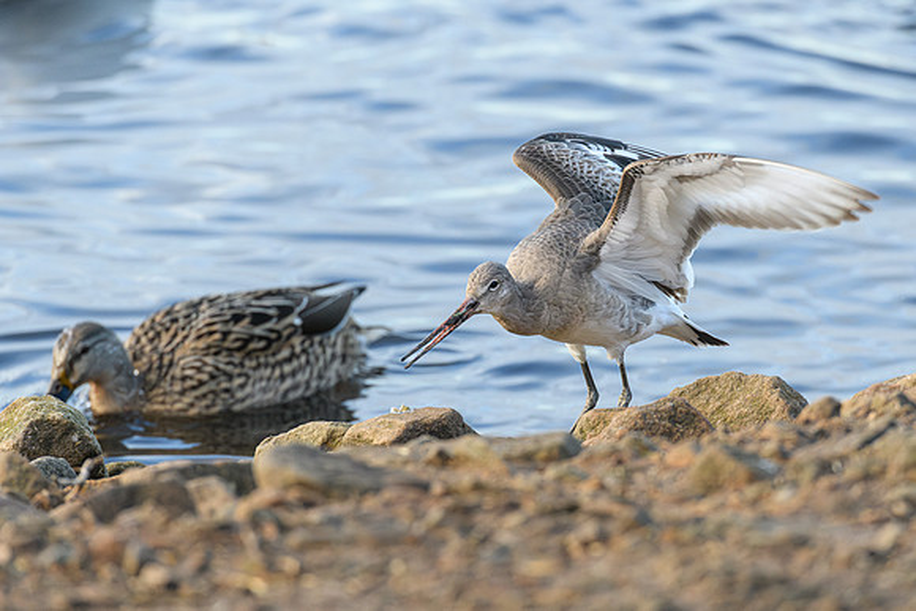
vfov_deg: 3.0
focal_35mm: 456
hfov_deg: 4.5
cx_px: 522
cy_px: 294
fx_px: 11612
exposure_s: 1/1250
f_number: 8
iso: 4000
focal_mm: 400
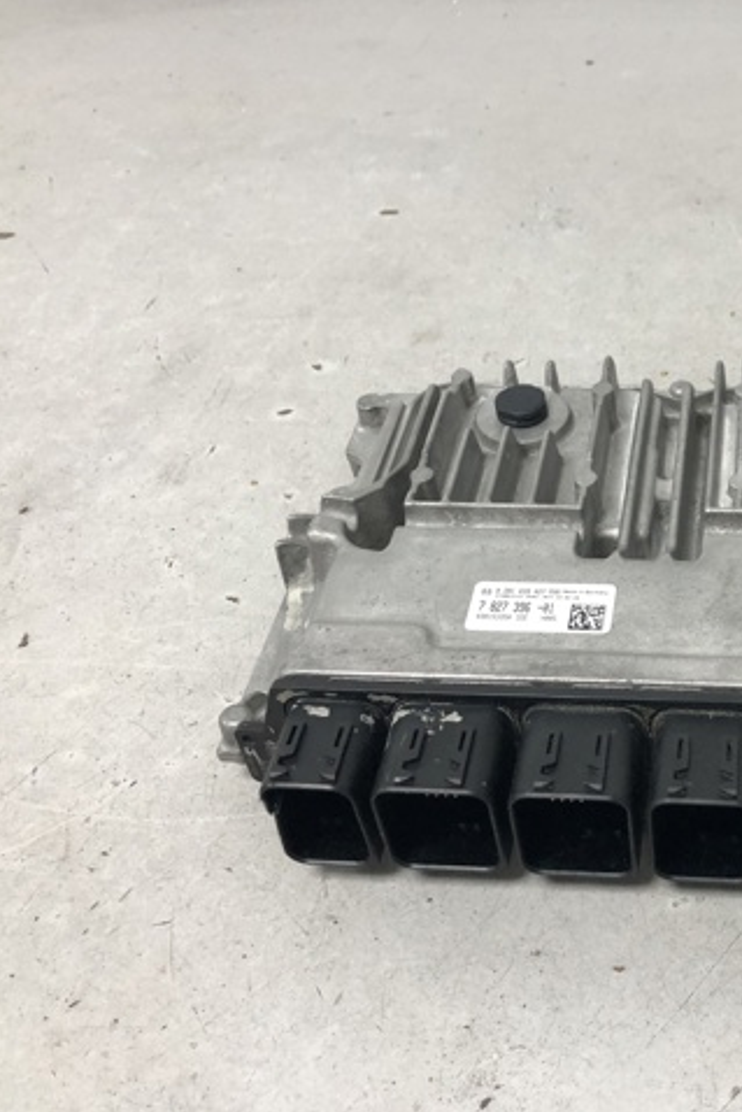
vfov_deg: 49.5
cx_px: 651
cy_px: 556
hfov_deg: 32.7
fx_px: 1205
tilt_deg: -45.1
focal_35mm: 39
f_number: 1.8
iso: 32
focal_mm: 4
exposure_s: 1/25
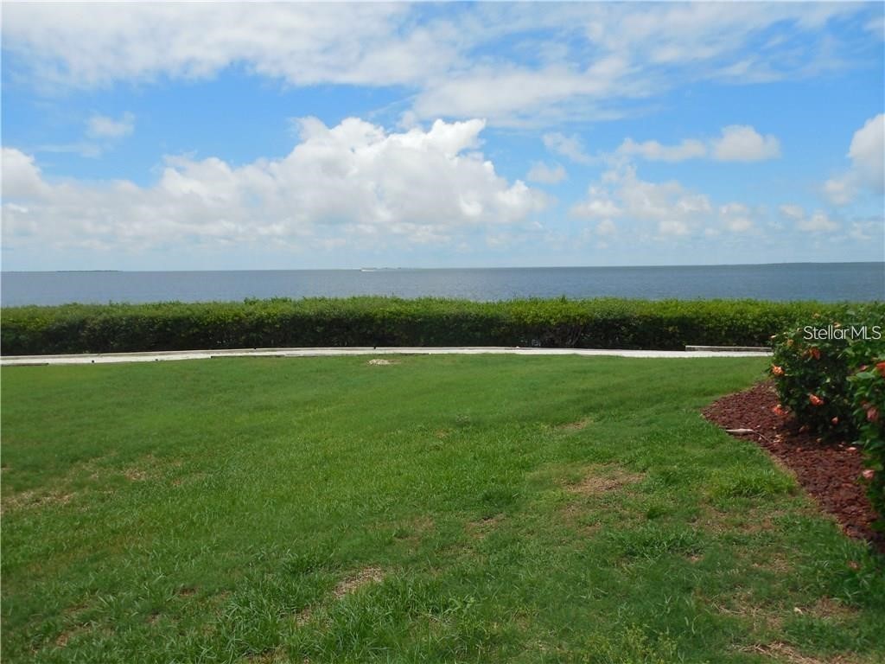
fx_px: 639
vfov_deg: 54.9
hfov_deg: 69.4
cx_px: 442
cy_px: 332
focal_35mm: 25
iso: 125
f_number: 6.6
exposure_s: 1/500
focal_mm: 4.5
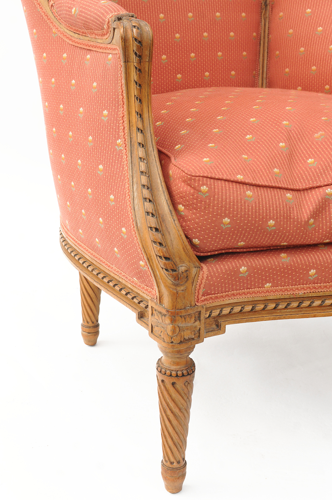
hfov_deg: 28.0
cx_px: 166
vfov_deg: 41.2
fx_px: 666
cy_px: 250
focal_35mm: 48
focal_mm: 32
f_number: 6.3
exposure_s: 1/320
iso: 400
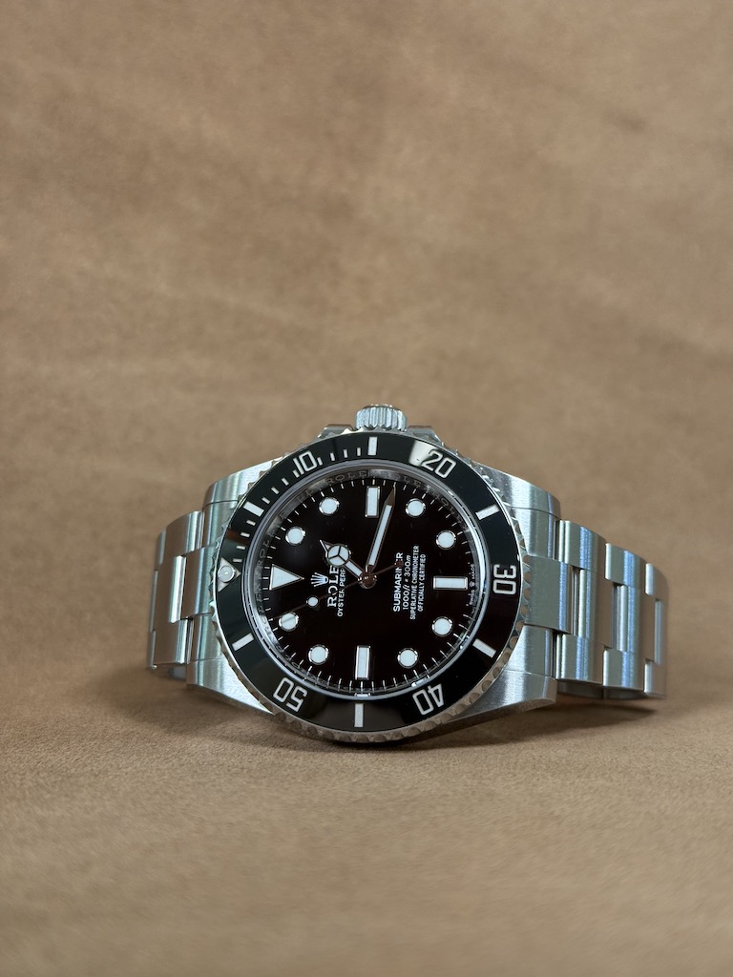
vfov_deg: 39.7
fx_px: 1355
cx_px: 366
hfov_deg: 30.3
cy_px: 488
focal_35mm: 48
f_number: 1.78
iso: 200
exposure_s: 1/120
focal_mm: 6.76
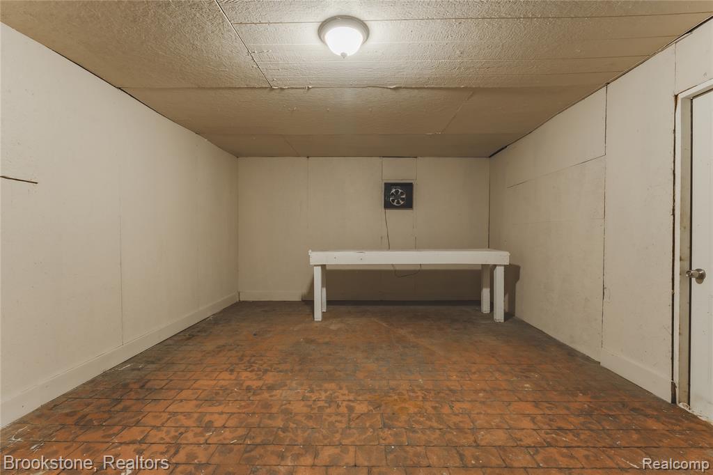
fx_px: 305
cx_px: 356
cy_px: 238
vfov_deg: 75.8
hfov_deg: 98.9
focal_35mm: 15
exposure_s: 1.3
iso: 250
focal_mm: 15.4
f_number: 18
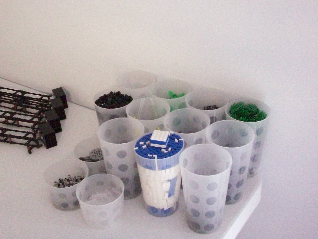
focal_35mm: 51
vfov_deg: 28.5
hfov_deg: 37.3
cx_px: 123
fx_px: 469
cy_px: 91
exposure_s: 1/64
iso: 800
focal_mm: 6.2
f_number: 2.8
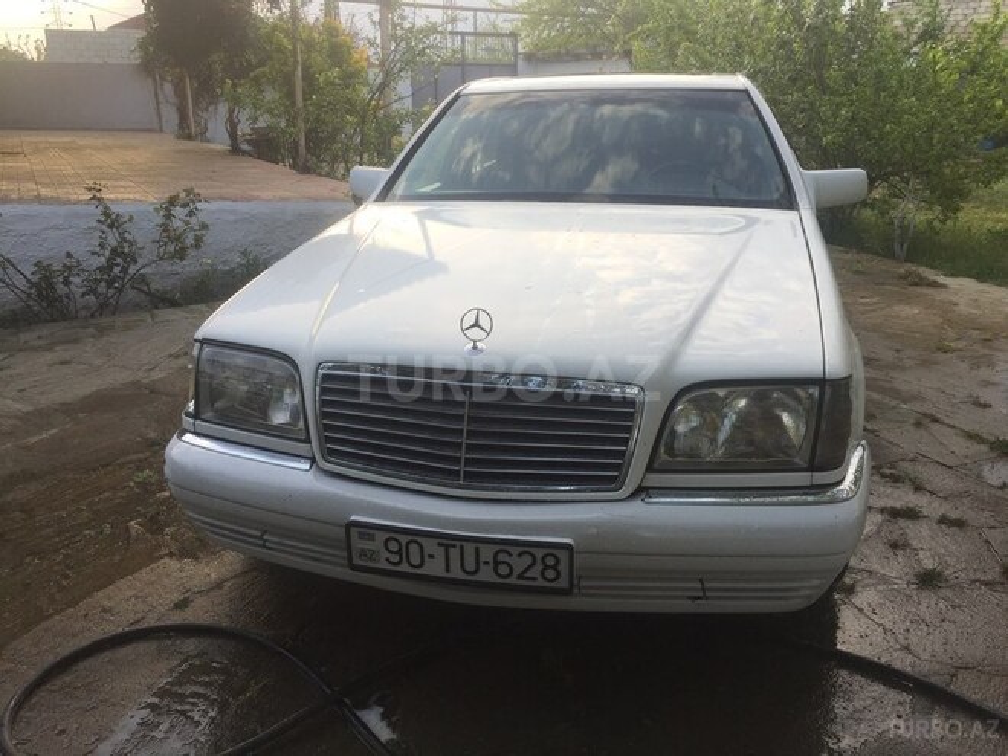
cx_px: 504
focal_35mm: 29
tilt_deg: -16.8
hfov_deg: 61.7
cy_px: 378
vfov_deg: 48.2
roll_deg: -0.8
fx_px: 844
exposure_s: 1/434
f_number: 2.2
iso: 32
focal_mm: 4.15
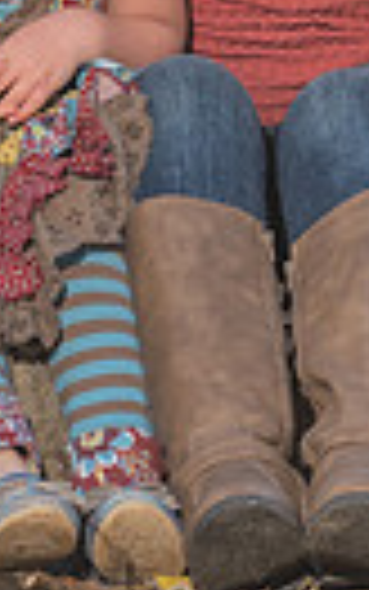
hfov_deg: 2.9
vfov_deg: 4.6
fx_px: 7265
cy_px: -203
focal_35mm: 452
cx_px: 394
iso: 250
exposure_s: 1/200
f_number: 7.1
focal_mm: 85
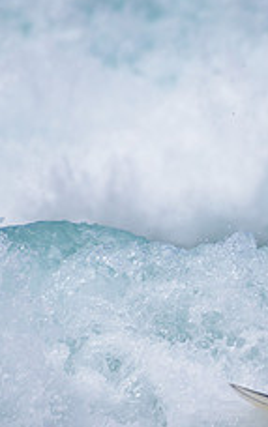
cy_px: 279
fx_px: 18546
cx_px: 506
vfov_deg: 1.3
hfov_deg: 0.8
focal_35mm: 1591
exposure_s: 1/2000
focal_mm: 500
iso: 125
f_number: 5.6
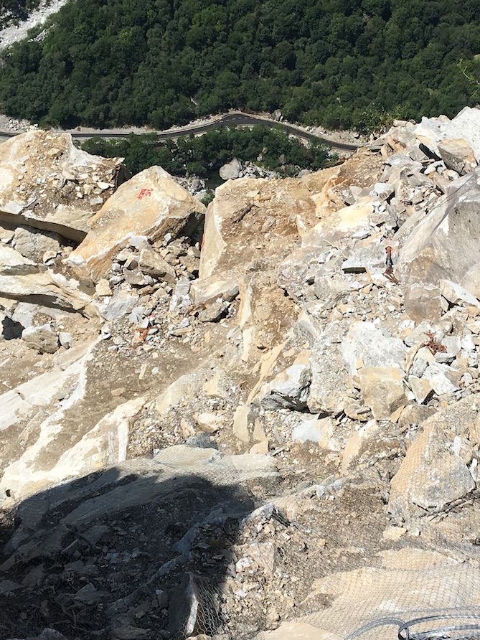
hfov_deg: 22.3
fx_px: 1202
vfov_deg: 29.8
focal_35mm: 65
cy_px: 295
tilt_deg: -49.1
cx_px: 385
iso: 25
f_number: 2.2
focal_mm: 4.15
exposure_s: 1/2481
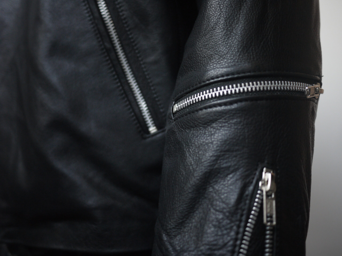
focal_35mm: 40
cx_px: 171
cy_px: 128
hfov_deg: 46.8
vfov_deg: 36.0
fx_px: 395
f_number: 1.7
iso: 400
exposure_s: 1/200
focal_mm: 20
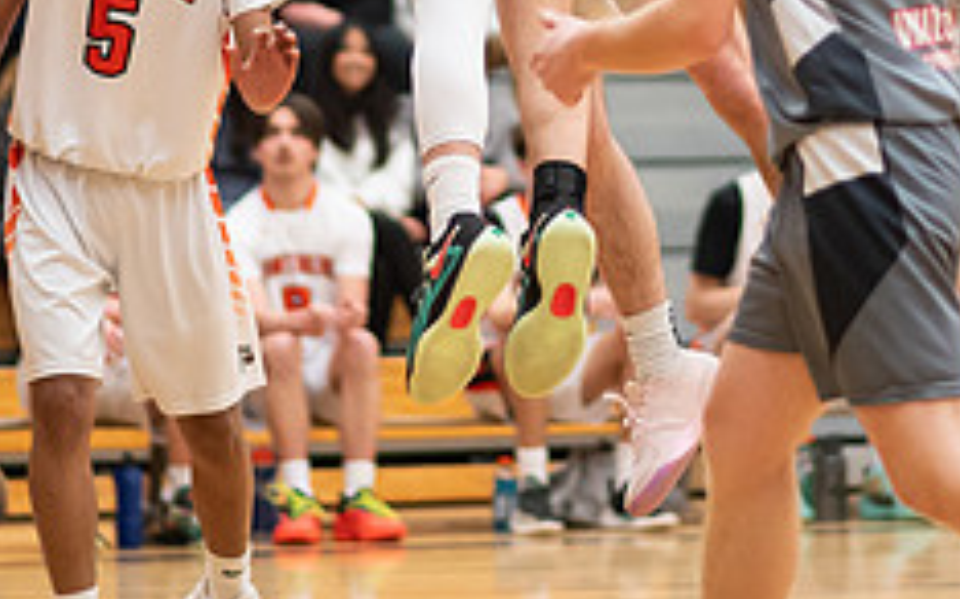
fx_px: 7479
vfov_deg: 4.6
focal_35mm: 286
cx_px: 601
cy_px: -144
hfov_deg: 7.3
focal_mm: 85
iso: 2500
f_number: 1.8
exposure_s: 1/1000
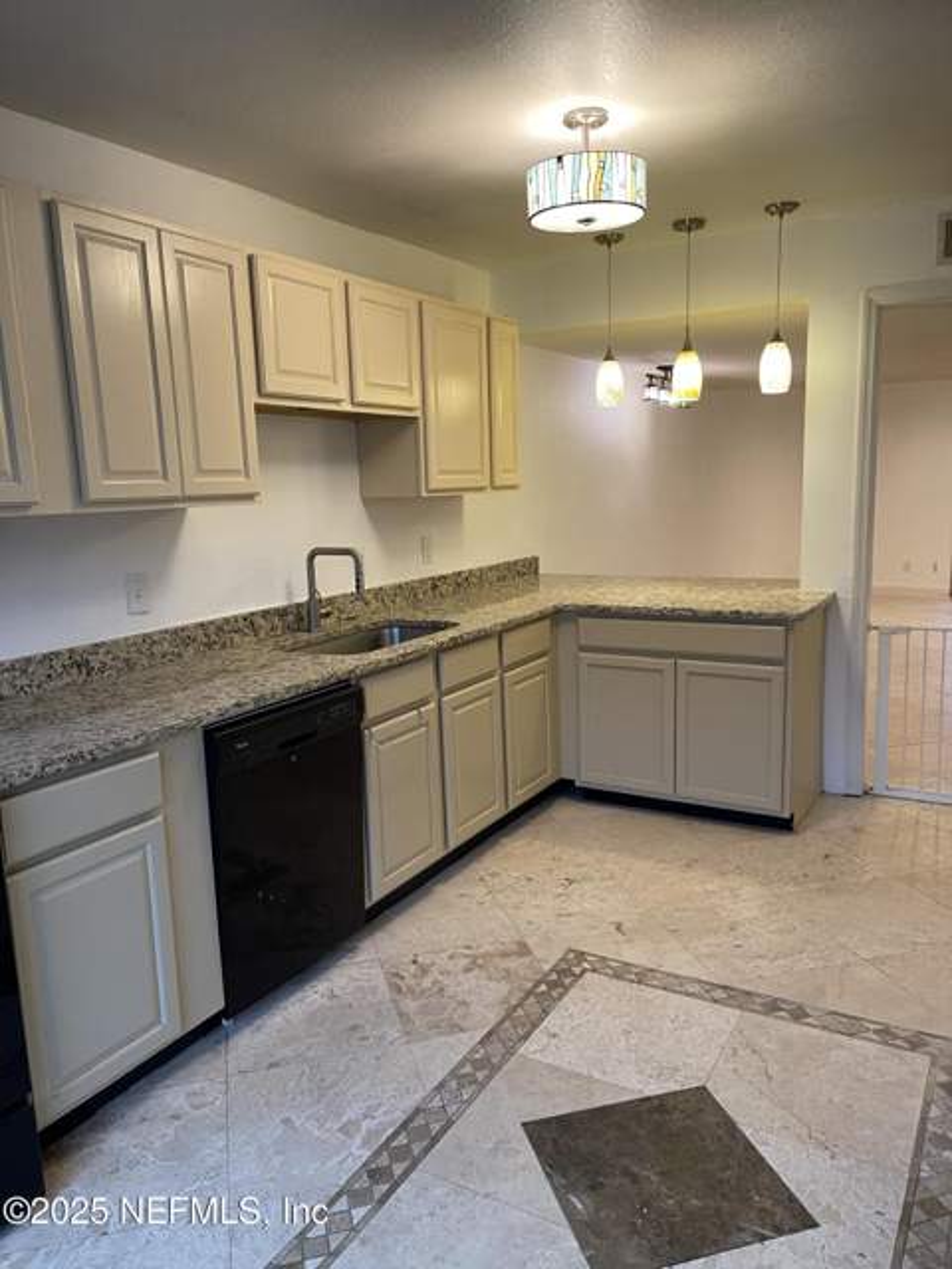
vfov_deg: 69.4
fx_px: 917
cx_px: 476
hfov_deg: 54.9
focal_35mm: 25
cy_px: 634
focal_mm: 5.1
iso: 125
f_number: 1.6
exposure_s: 1/60
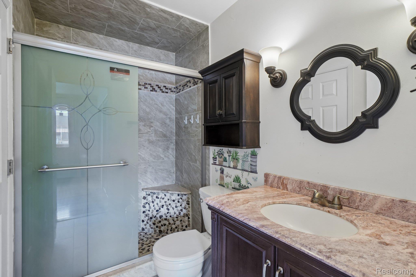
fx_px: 191
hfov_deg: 95.0
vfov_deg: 72.0
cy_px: 138
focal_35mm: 16
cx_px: 208
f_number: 8
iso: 400
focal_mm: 11
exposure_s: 1/8
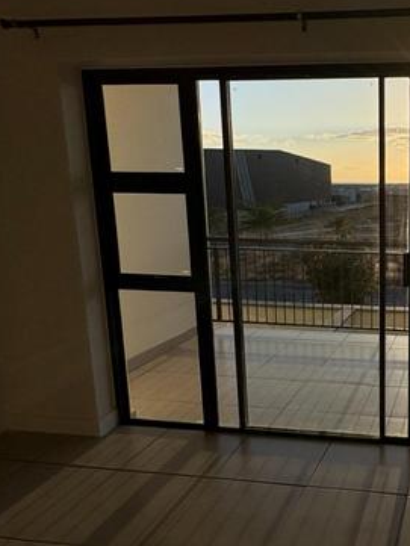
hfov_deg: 39.7
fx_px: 489
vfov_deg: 58.3
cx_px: 415
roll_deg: -1.7
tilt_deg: -8.5
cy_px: 268
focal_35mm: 31
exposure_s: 1/3546
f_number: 2.2
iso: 64
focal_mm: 2.22
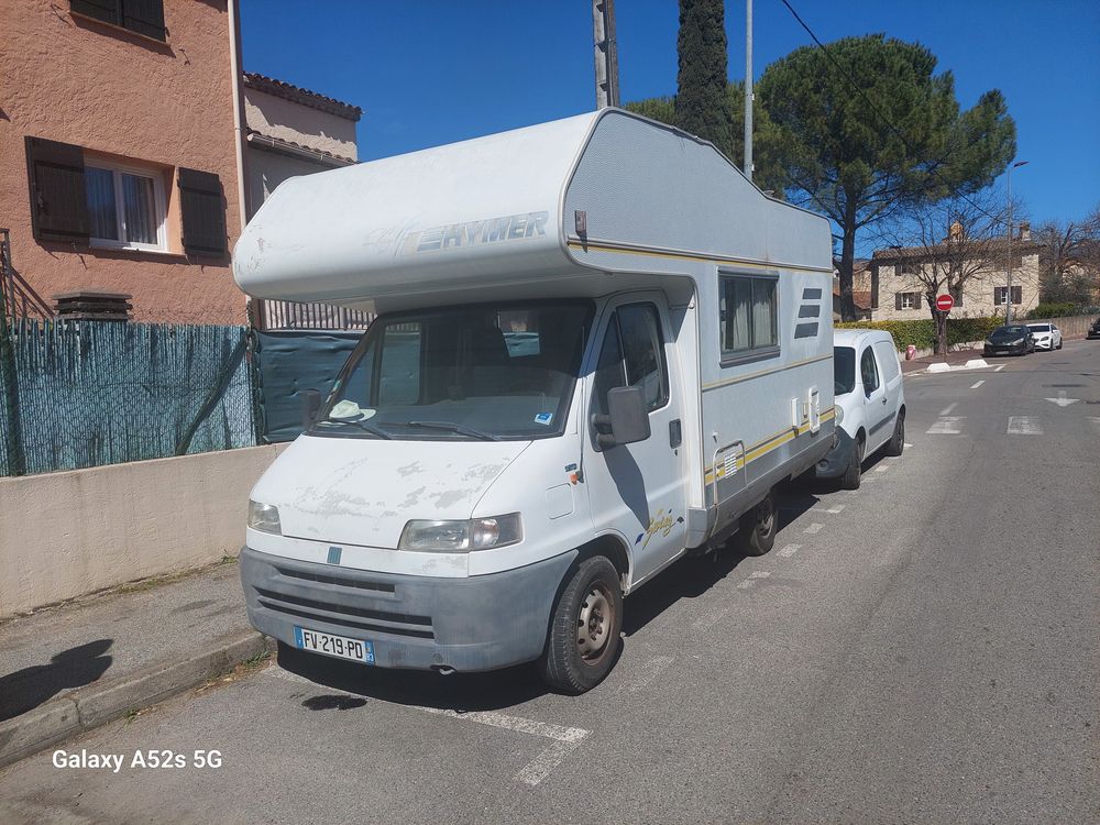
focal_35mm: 25
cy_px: 412
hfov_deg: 69.4
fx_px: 794
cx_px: 550
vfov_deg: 54.9
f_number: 1.8
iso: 40
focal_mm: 5.23
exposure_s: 1/3279
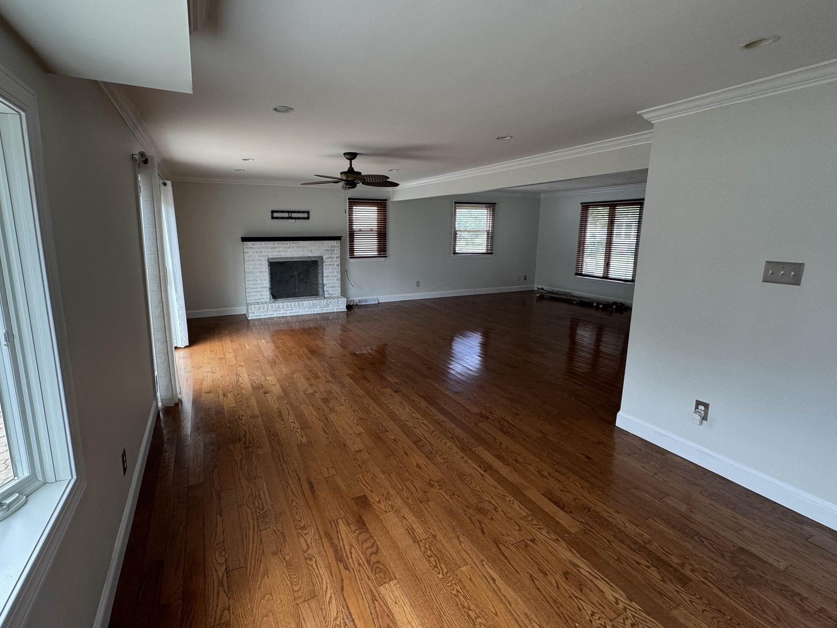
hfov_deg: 94.1
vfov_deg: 78.0
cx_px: 369
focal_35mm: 16
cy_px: 292
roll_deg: -0.6
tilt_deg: -9.7
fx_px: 387
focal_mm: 2.22
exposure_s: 1/99
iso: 125
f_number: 2.2
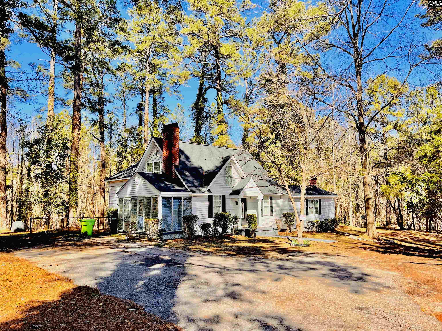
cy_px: 166
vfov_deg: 53.1
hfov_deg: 67.3
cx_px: 221
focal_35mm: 26
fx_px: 332
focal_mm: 5.1
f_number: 1.6
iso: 50
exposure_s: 1/1212
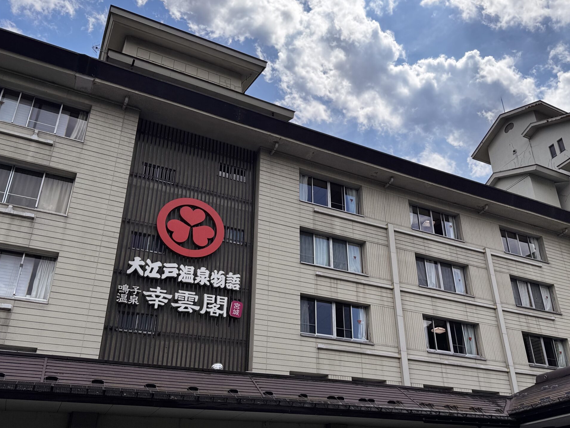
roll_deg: +1.6
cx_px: 333
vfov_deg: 44.1
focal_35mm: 32
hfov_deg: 56.5
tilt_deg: +27.2
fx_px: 527
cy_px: 237
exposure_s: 1/5814
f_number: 1.78
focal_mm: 6.76
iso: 80
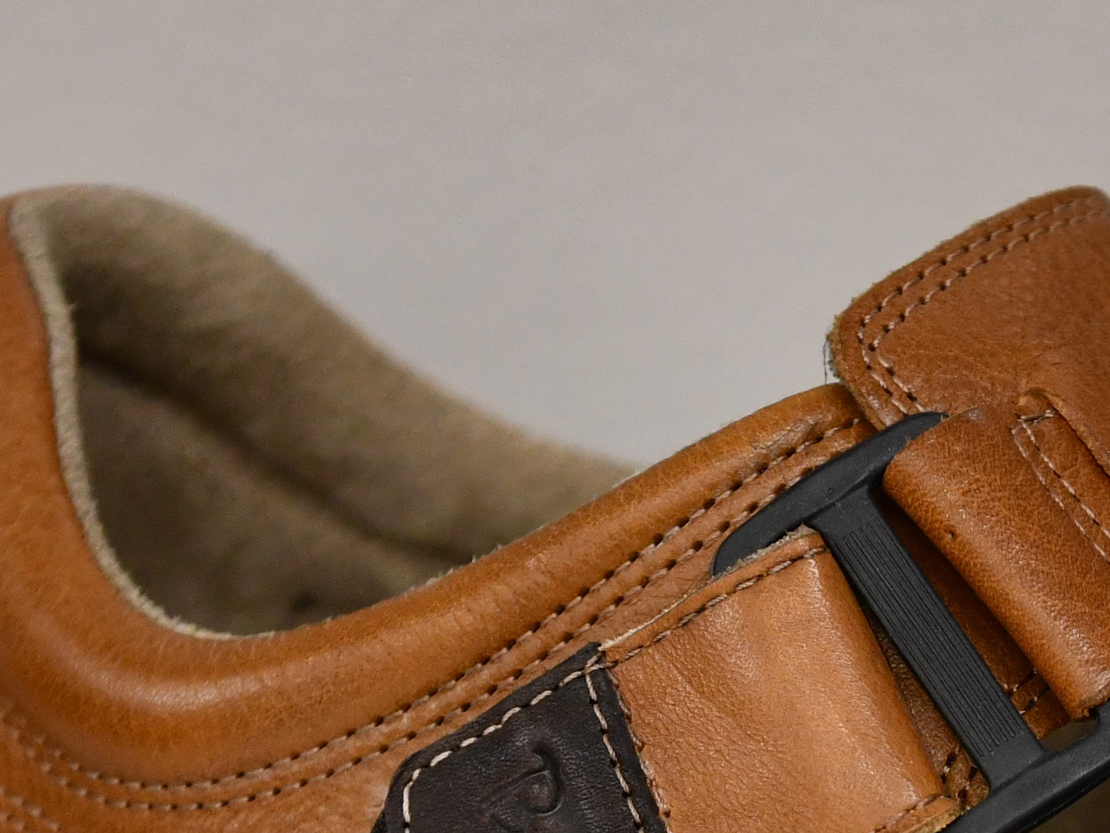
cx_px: 1015
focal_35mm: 374
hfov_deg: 5.3
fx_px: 11992
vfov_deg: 4.0
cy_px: 714
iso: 1600
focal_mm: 78
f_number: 2.8
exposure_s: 1/640
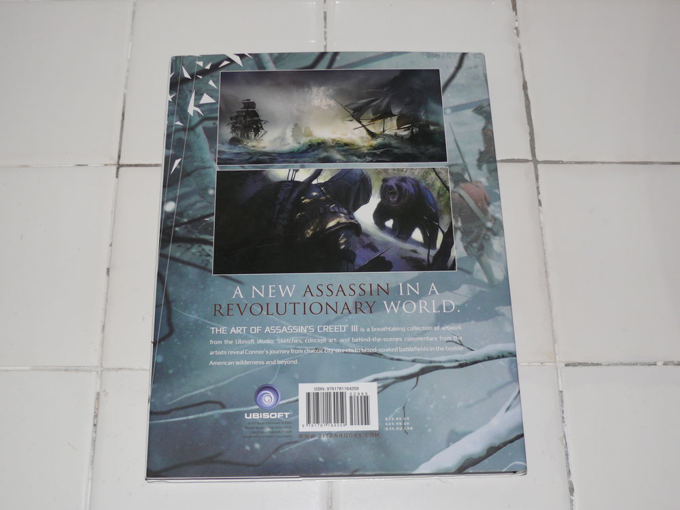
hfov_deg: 39.7
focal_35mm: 48
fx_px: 943
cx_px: 340
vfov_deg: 30.3
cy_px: 255
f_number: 3.2
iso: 100
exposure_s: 1/30
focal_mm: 9.2
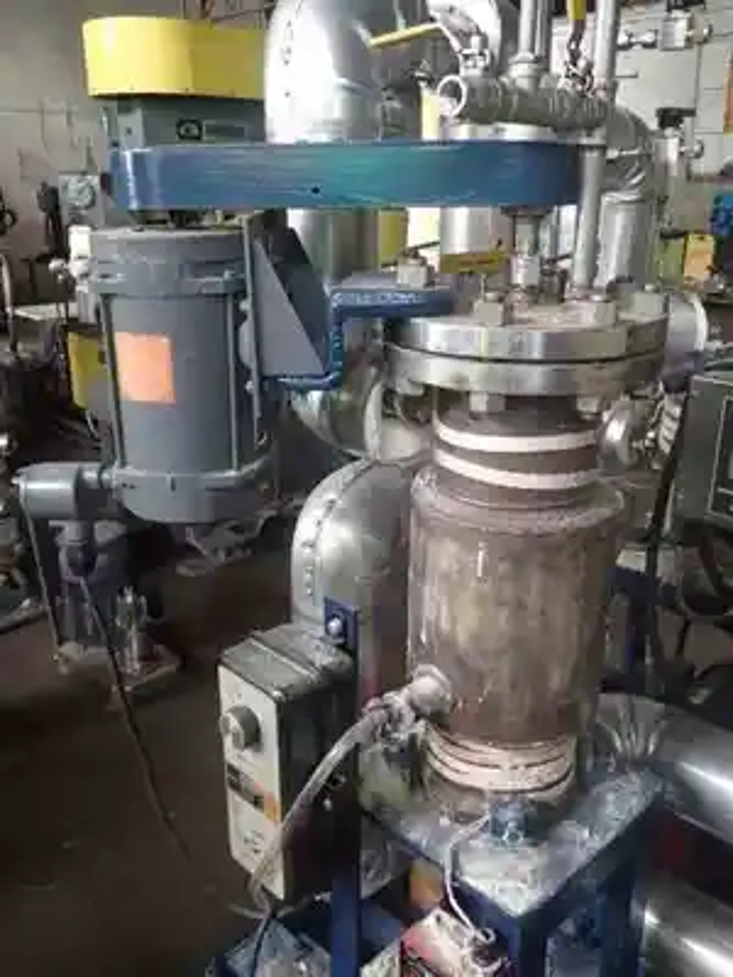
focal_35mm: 30
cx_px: 366
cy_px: 488
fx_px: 847
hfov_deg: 46.8
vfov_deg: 60.0
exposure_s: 1/30
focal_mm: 5.5
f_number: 2.3
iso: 500
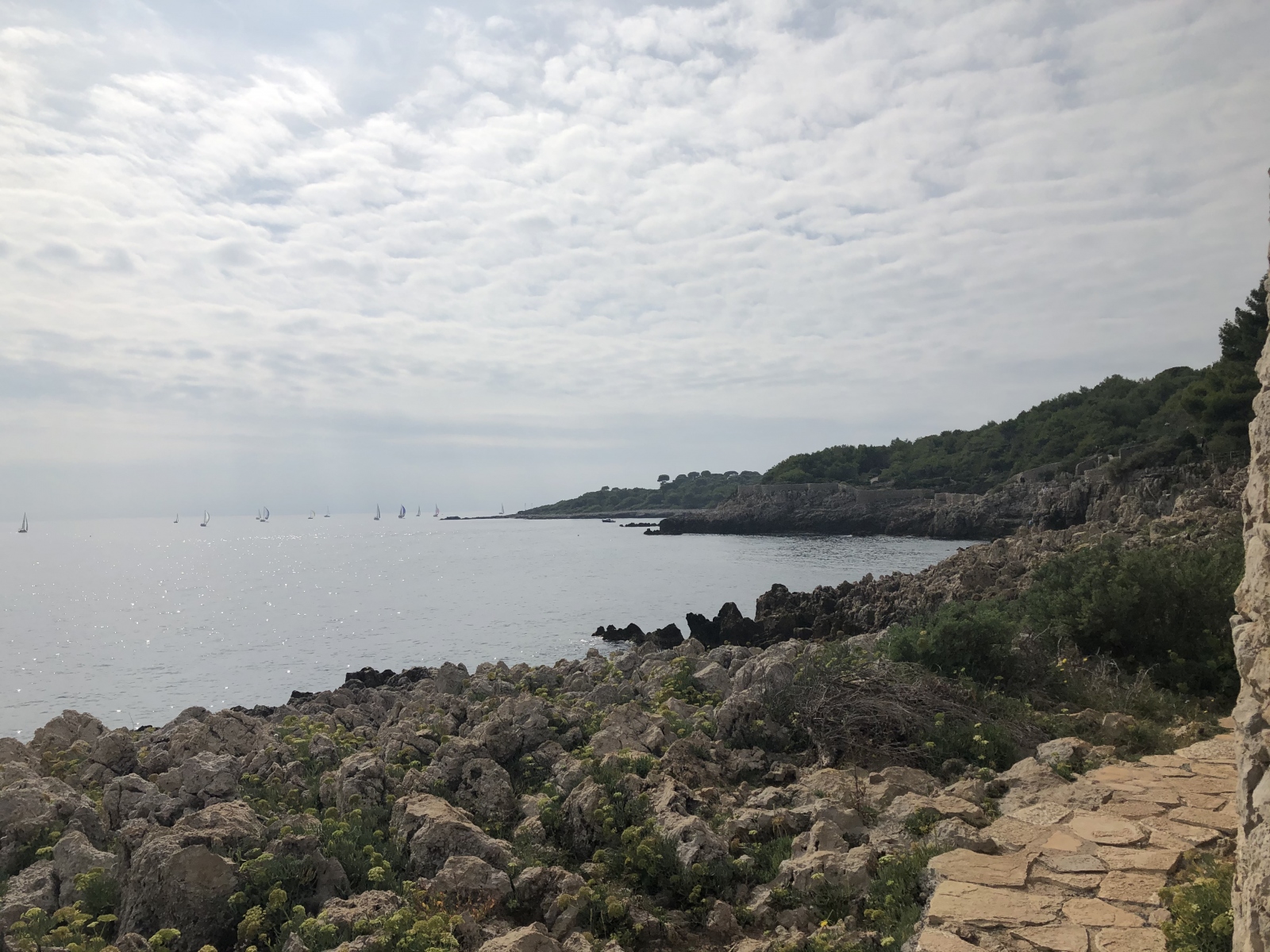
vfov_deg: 49.7
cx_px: 635
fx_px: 1027
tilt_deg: +2.2
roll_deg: -0.8
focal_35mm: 28
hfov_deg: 63.4
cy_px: 476
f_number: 1.8
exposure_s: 1/12048
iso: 20
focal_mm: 3.99
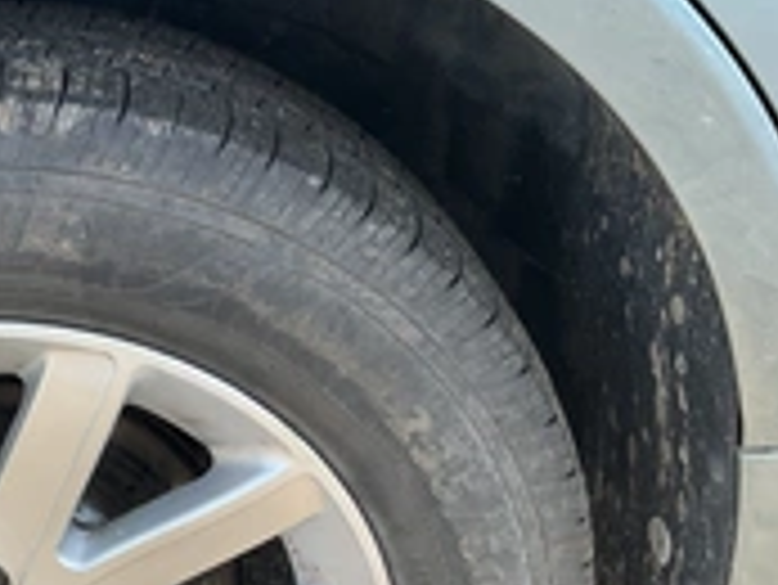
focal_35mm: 67
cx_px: -36
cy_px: 562
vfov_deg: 21.3
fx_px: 1507
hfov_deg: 27.0
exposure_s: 1/222
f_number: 1.8
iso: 20
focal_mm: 3
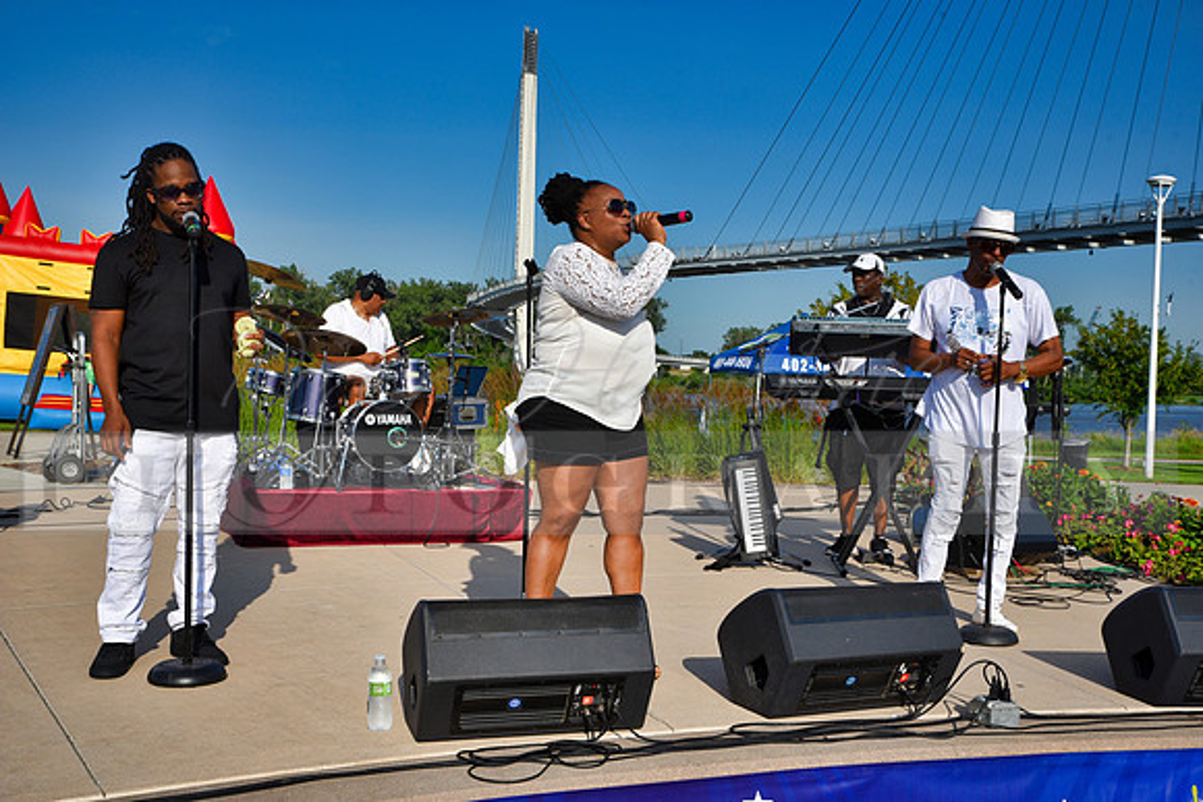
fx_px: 1270
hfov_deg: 50.7
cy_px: 401
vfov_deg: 35.1
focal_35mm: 38
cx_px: 602
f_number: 10
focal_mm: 38
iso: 200
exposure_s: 1/400
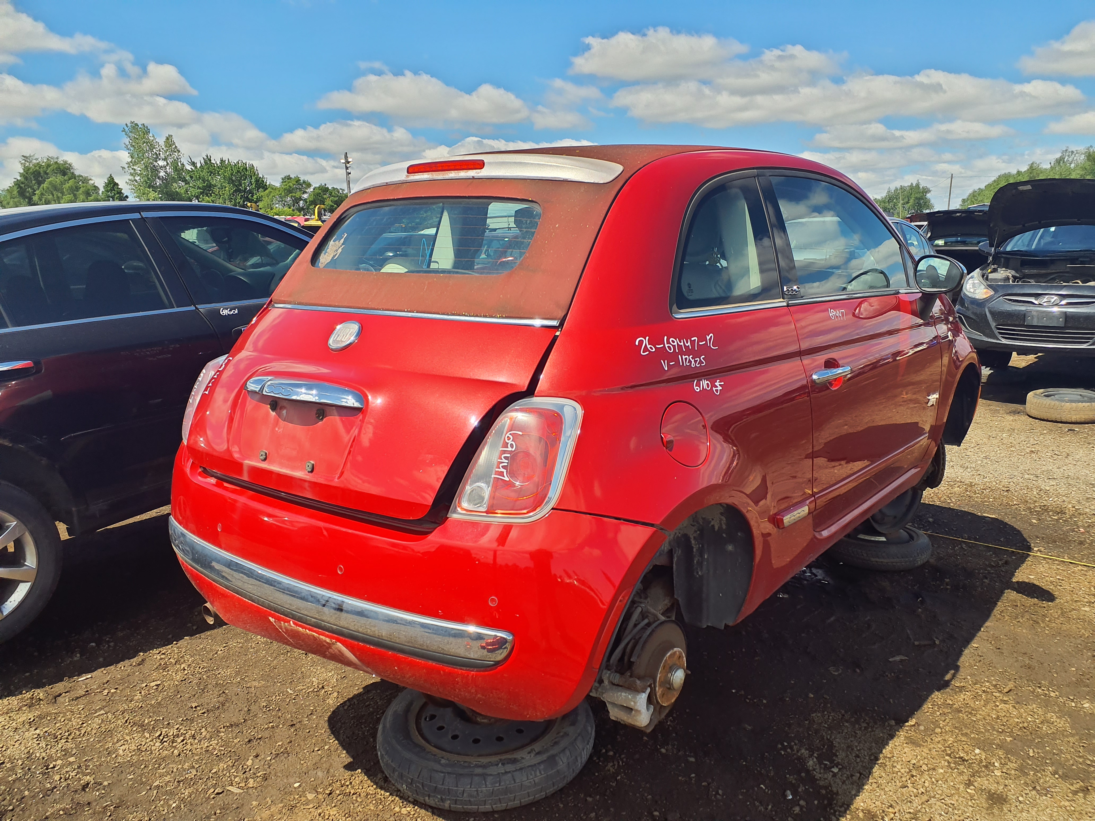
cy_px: 410
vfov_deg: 51.4
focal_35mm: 27
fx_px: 854
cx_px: 548
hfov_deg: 65.3
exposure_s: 1/1548
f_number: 1.9
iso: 40
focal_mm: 3.58
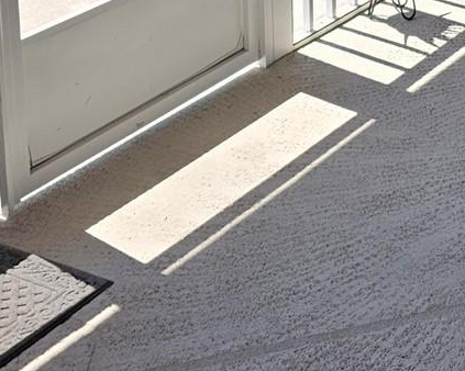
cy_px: -259
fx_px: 1169
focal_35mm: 85
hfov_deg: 20.9
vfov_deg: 15.8
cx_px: 567
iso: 12
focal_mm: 6.3
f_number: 1.7
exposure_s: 1/120
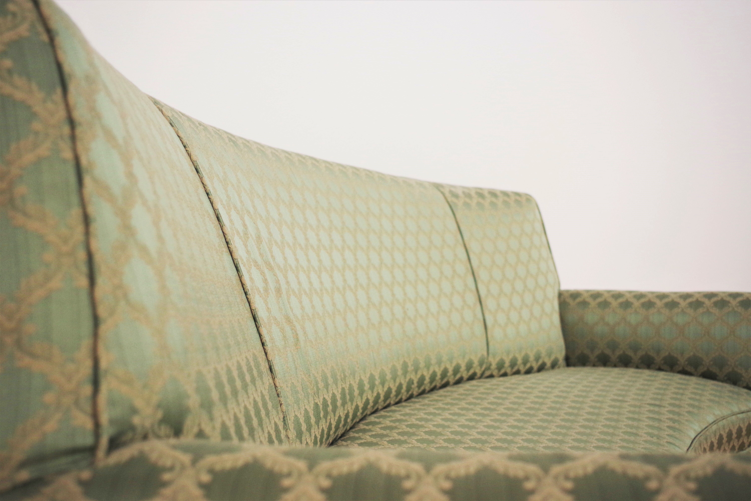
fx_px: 814
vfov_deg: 34.2
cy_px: 250
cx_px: 376
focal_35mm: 39
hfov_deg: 49.6
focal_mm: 26.25
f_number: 4
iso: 800
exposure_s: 1/125
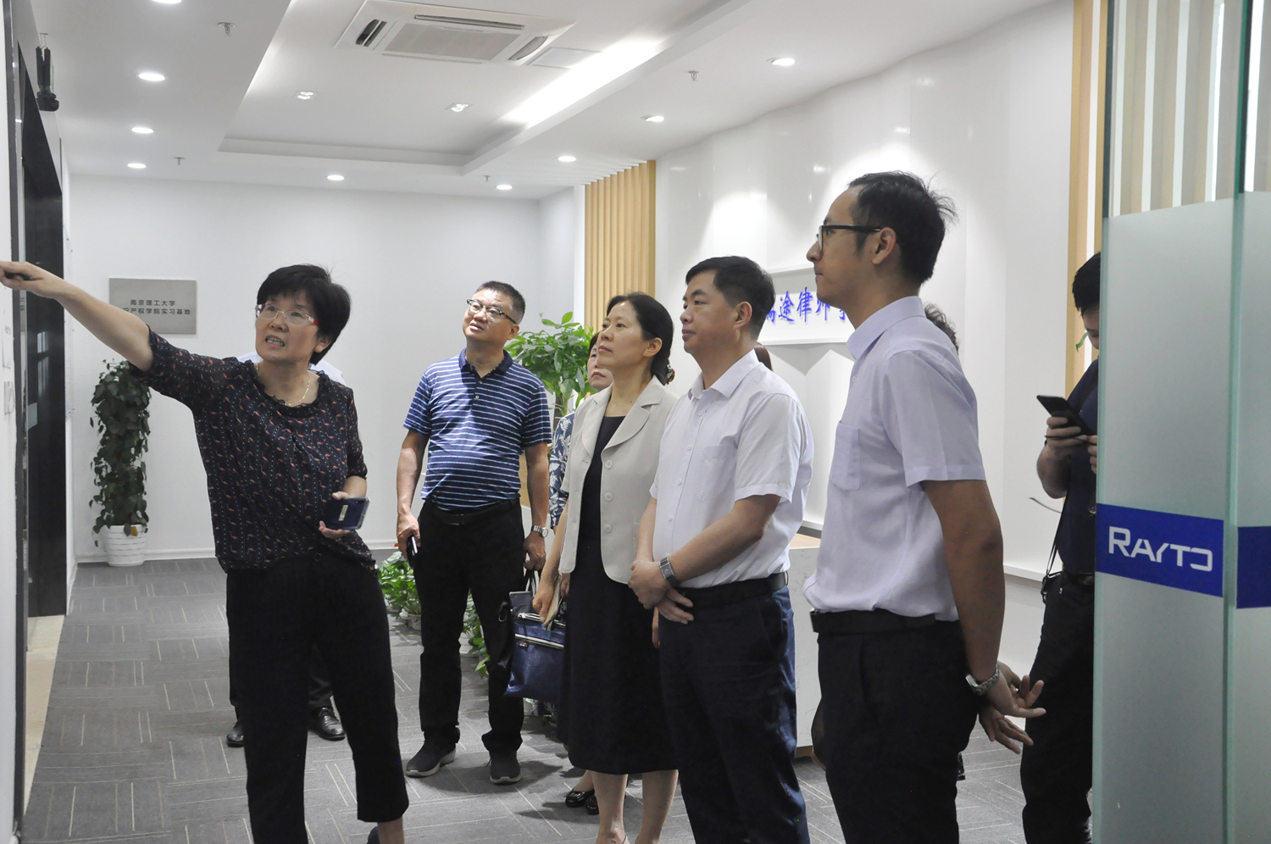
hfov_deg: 51.3
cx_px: 636
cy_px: 422
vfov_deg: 35.4
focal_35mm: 38
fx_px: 1322
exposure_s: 1/15
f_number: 7.1
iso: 1600
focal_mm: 25
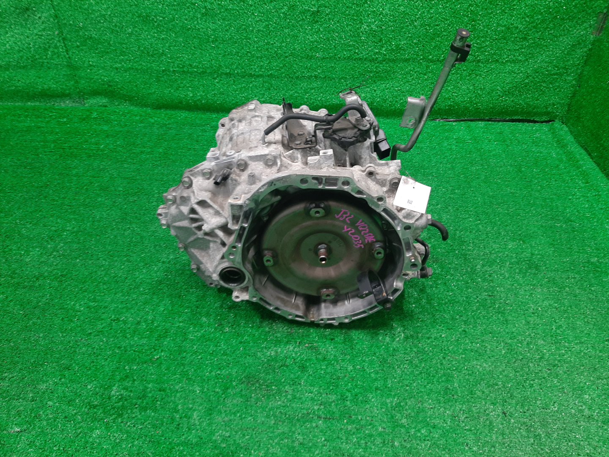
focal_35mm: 26
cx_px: 304
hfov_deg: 67.3
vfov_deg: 53.1
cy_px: 228
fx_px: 457
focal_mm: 3.93
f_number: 1.7
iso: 127
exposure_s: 1/50
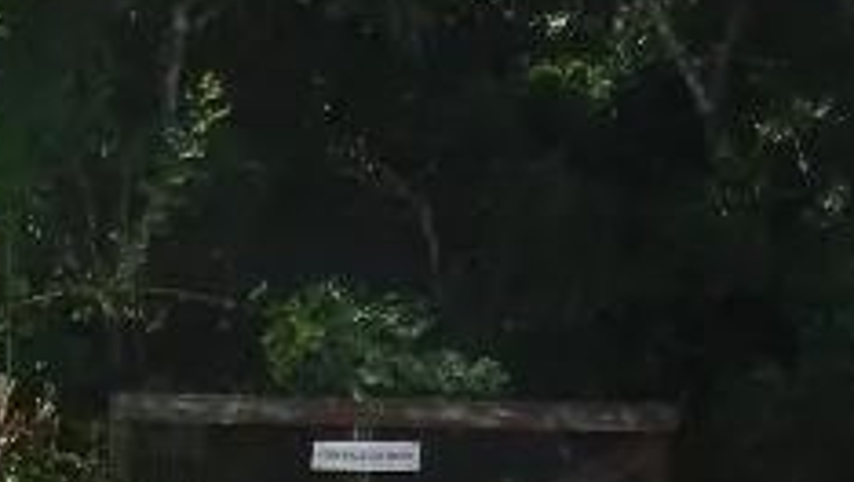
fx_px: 2697
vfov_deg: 9.8
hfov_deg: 16.3
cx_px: -463
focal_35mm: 119
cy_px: 829
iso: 160
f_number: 3.5
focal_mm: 4.5
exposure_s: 1/1000
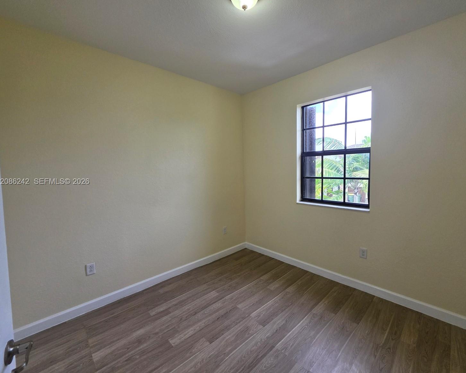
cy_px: 182
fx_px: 193
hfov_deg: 100.6
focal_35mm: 14
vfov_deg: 88.0
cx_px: 246
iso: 80
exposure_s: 1/120
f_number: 1.9
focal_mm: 2.2
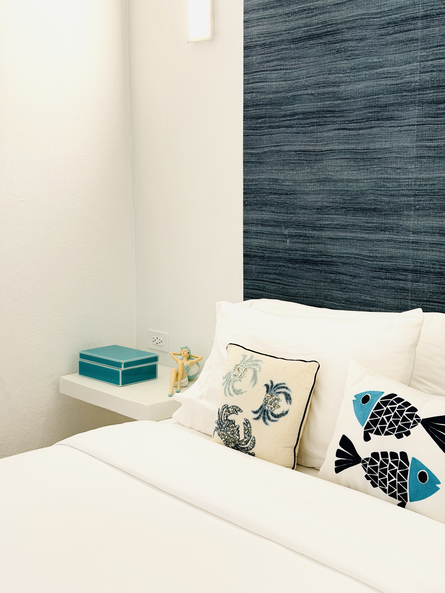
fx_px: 823
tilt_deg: -8.5
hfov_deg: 30.3
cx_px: 222
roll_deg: -0.3
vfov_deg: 39.7
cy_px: 296
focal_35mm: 48
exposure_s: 1/40
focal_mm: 6.76
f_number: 1.78
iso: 250
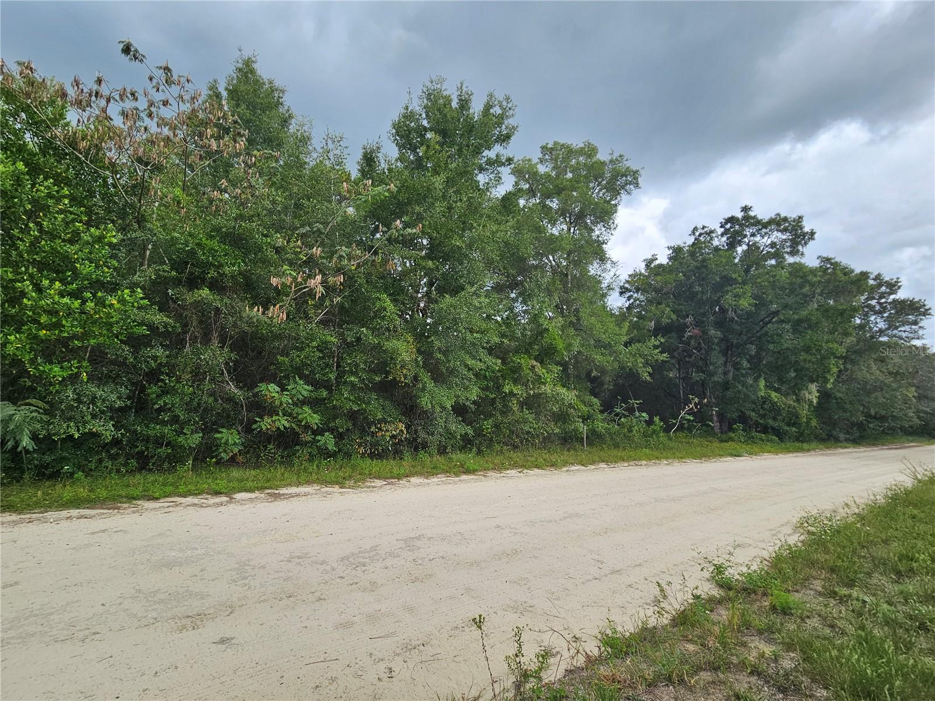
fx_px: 351
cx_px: 468
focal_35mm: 13
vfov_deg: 89.9
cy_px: 350
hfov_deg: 106.2
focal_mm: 2.2
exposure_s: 1/345
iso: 50
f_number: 2.2
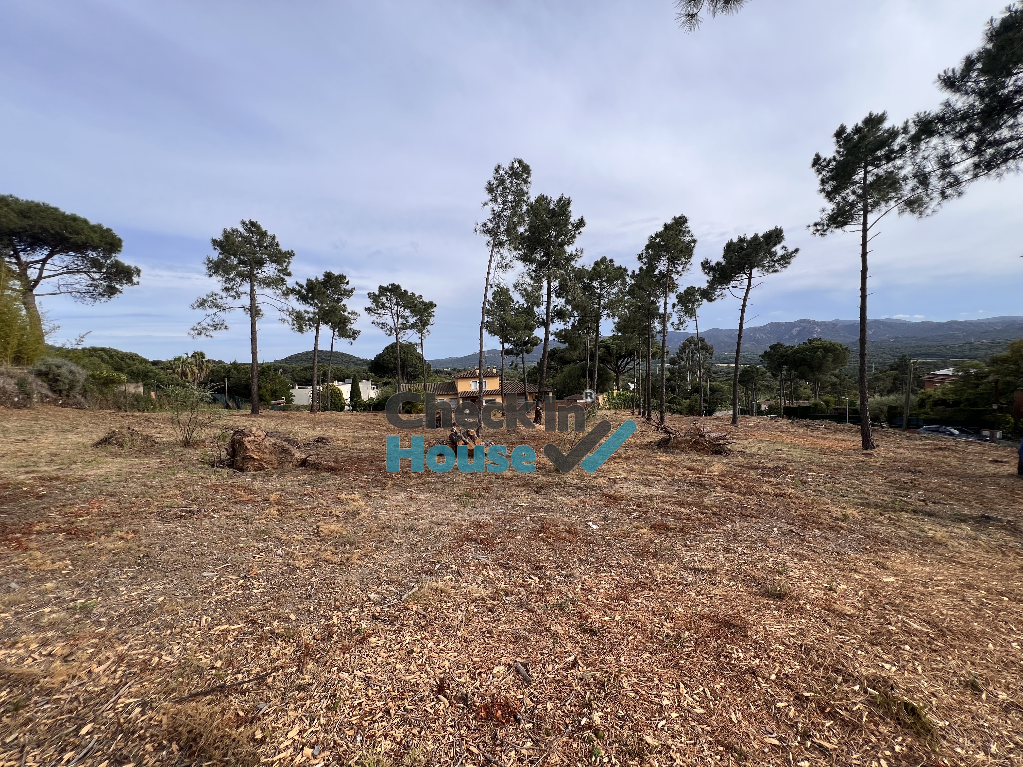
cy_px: 384
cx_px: 512
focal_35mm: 13
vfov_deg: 89.9
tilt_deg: -6.2
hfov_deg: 106.2
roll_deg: +3.9
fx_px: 384
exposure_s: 1/840
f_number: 1.8
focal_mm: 1.57
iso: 32
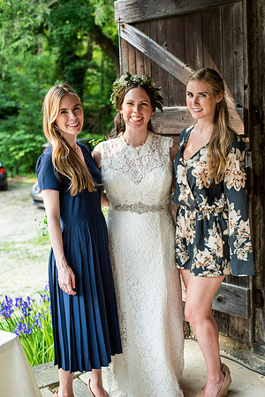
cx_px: 132
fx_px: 552
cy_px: 198
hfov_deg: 27.0
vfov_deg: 39.6
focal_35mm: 50
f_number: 3.5
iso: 640
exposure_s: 1/800
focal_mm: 50
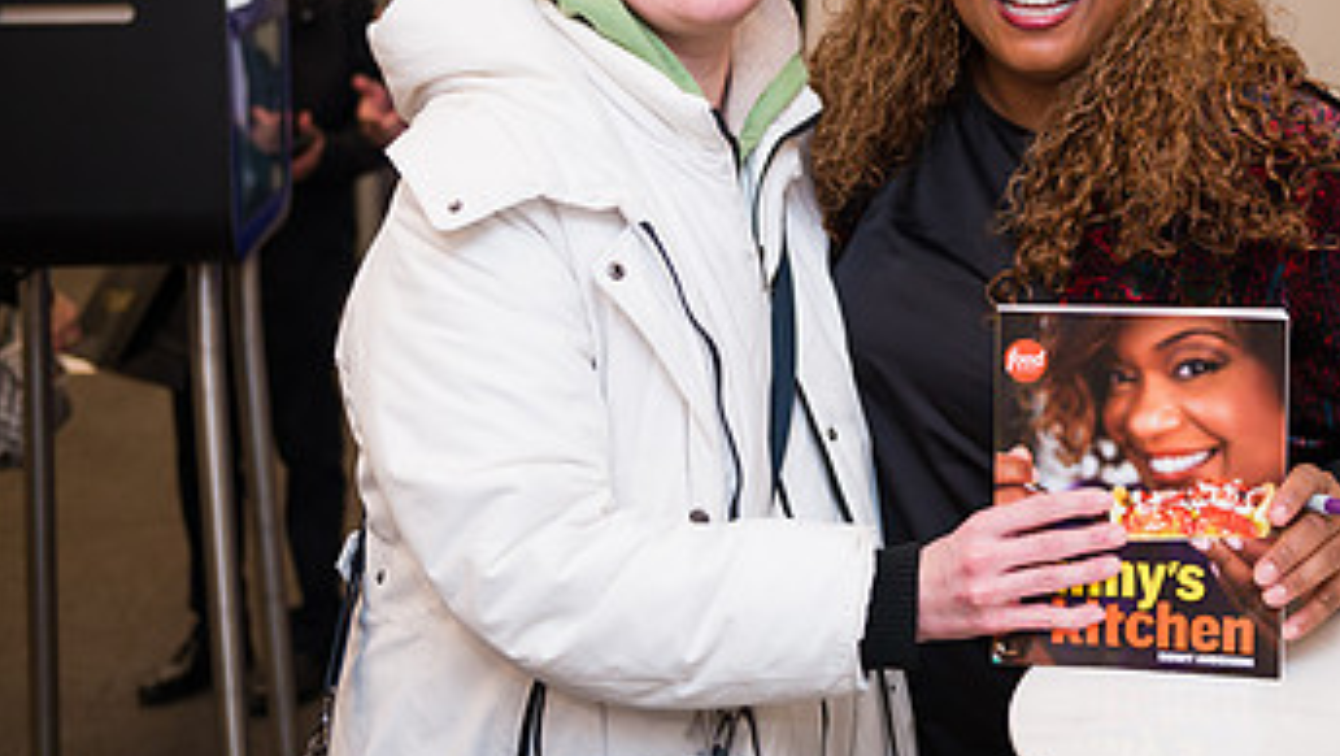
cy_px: 97
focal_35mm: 67
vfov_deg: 17.8
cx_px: 939
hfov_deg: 31.1
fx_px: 2382
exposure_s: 1/200
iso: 400
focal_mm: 38
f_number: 3.2
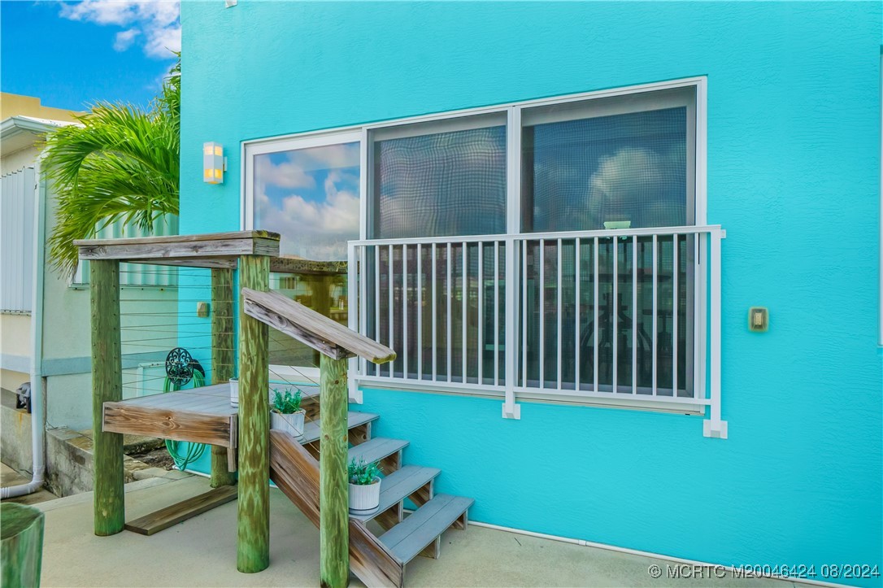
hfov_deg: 78.6
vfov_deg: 57.2
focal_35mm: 22
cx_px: 442
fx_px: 539
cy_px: 294
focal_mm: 22
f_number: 8
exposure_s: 1/400
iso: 2000
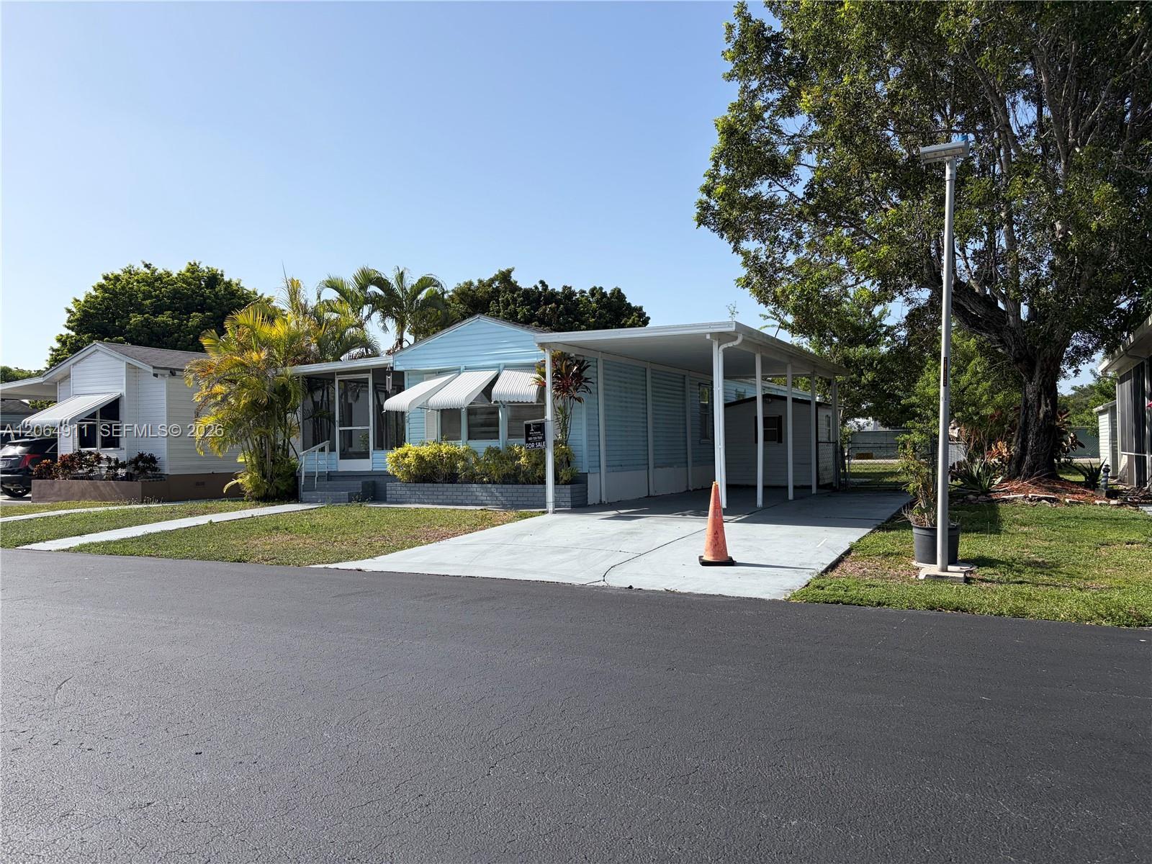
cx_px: 576
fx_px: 865
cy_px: 432
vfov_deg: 53.1
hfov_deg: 67.3
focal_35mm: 26
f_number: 1.6
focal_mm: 5.96
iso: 64
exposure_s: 1/5814
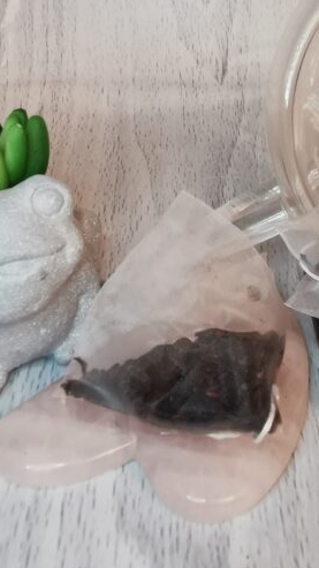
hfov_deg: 25.9
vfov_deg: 43.9
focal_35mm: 46
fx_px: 692
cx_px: 200
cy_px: 189
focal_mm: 2.35
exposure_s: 1/25
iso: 320
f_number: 2.2
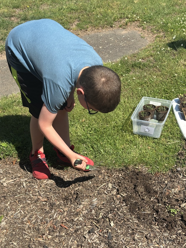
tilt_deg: -30.4
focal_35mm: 48
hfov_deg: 30.3
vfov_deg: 39.7
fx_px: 344
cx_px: 93
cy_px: 124
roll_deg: +3.3
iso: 64
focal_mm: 6.86
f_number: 1.78
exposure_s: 1/2160
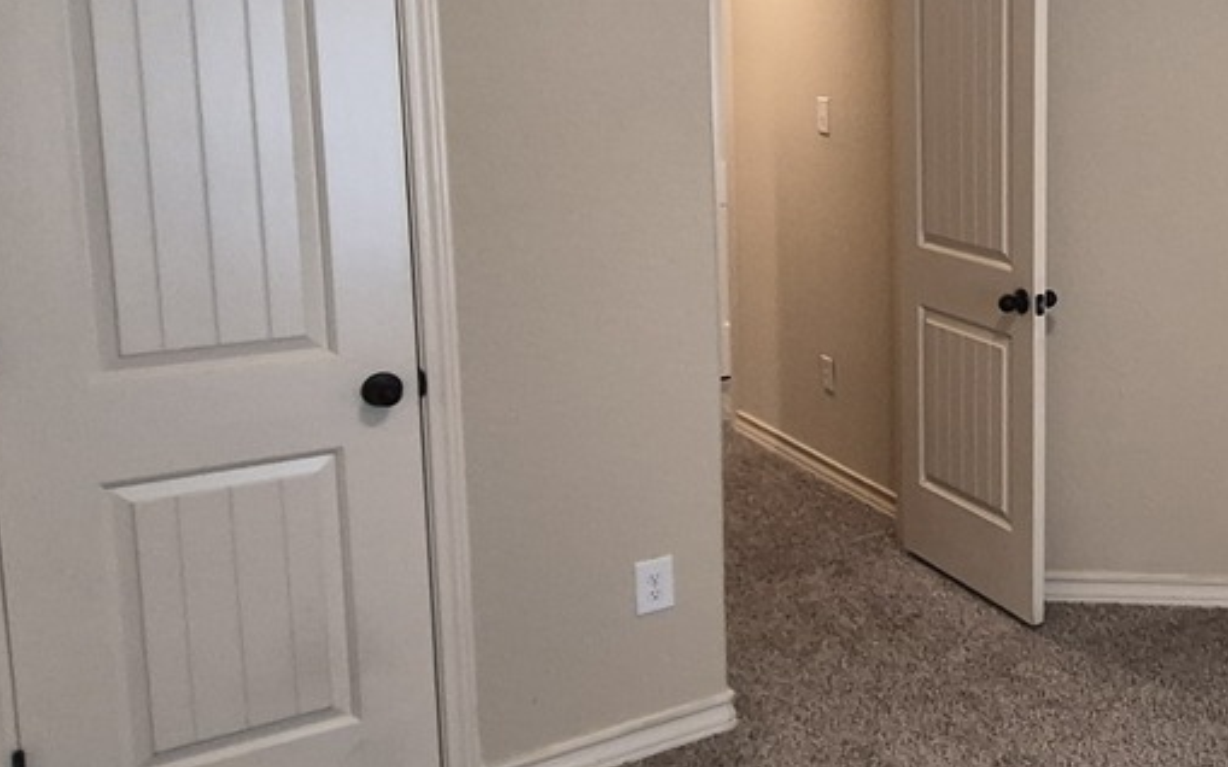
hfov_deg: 40.6
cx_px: 1353
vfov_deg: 32.2
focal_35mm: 39
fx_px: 1305
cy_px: 200
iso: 200
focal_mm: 1.74
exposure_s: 1/60
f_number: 2.2
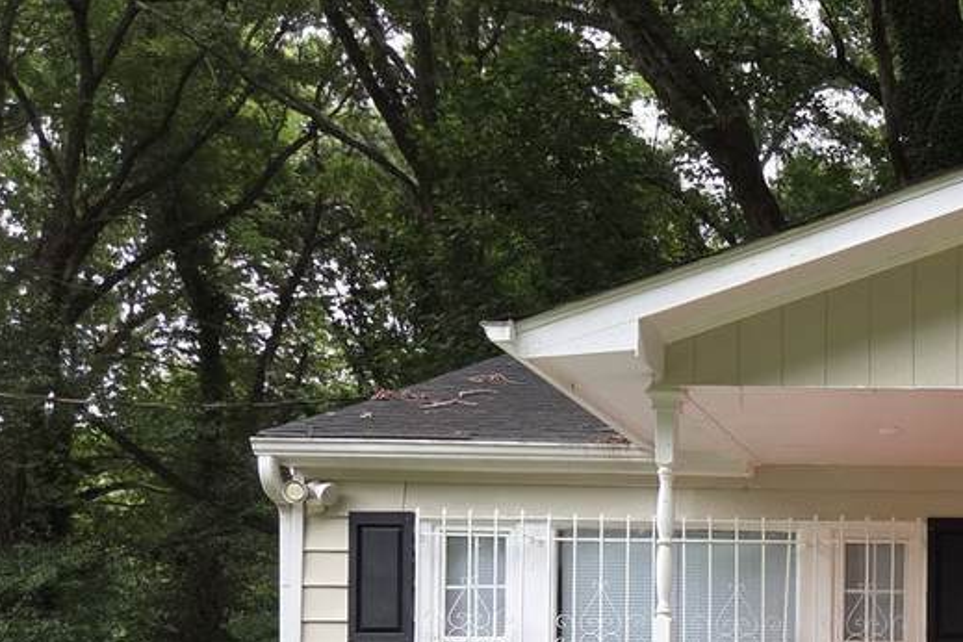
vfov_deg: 21.4
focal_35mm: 59
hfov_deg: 29.7
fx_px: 1578
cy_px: 770
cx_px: 1117
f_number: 1.8
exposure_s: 1/120
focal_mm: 5.4
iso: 32
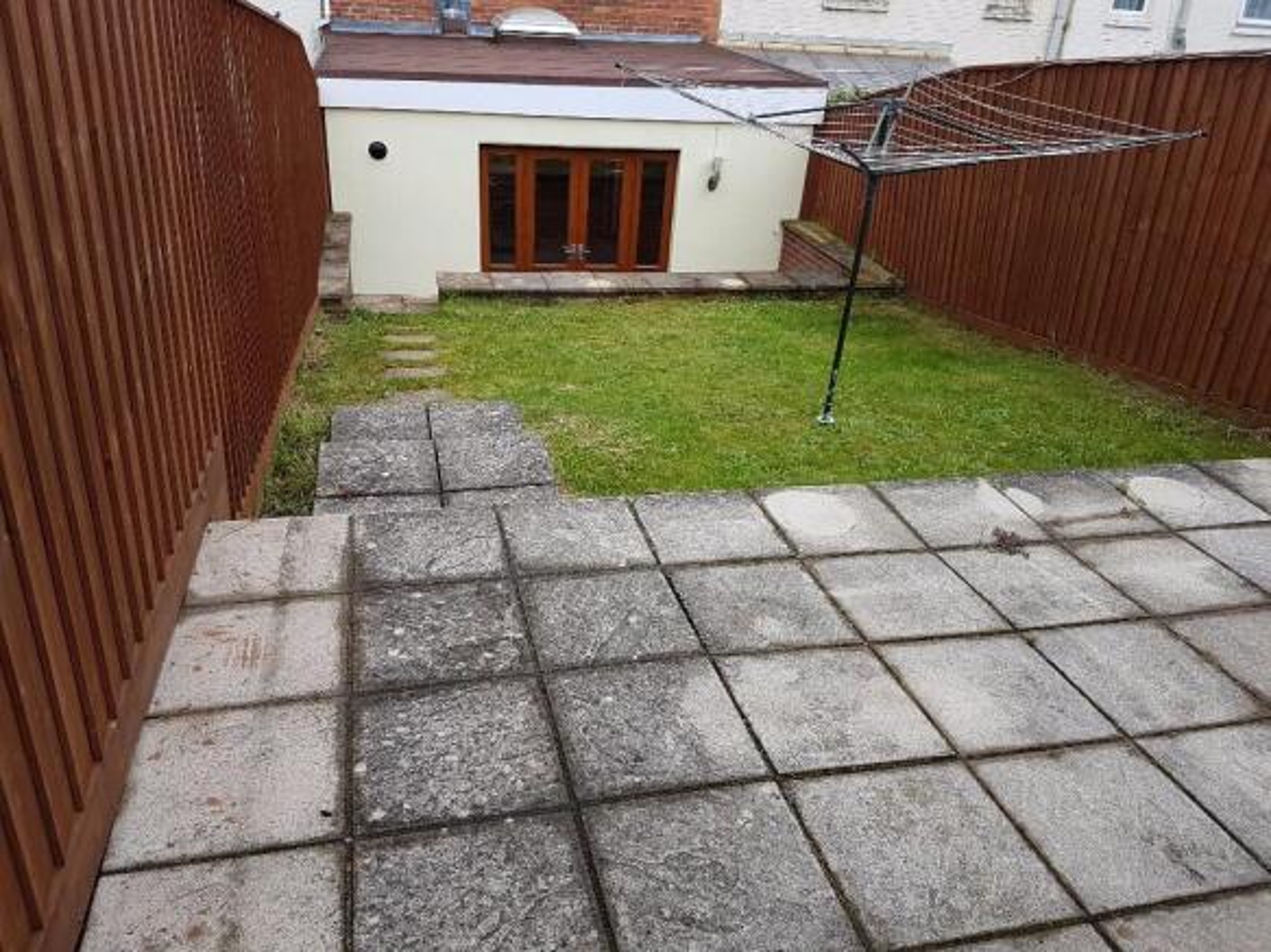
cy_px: 476
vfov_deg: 53.0
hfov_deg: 67.3
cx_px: 636
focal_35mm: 26
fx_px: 954
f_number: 1.7
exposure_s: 1/421
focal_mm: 4.2
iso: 40
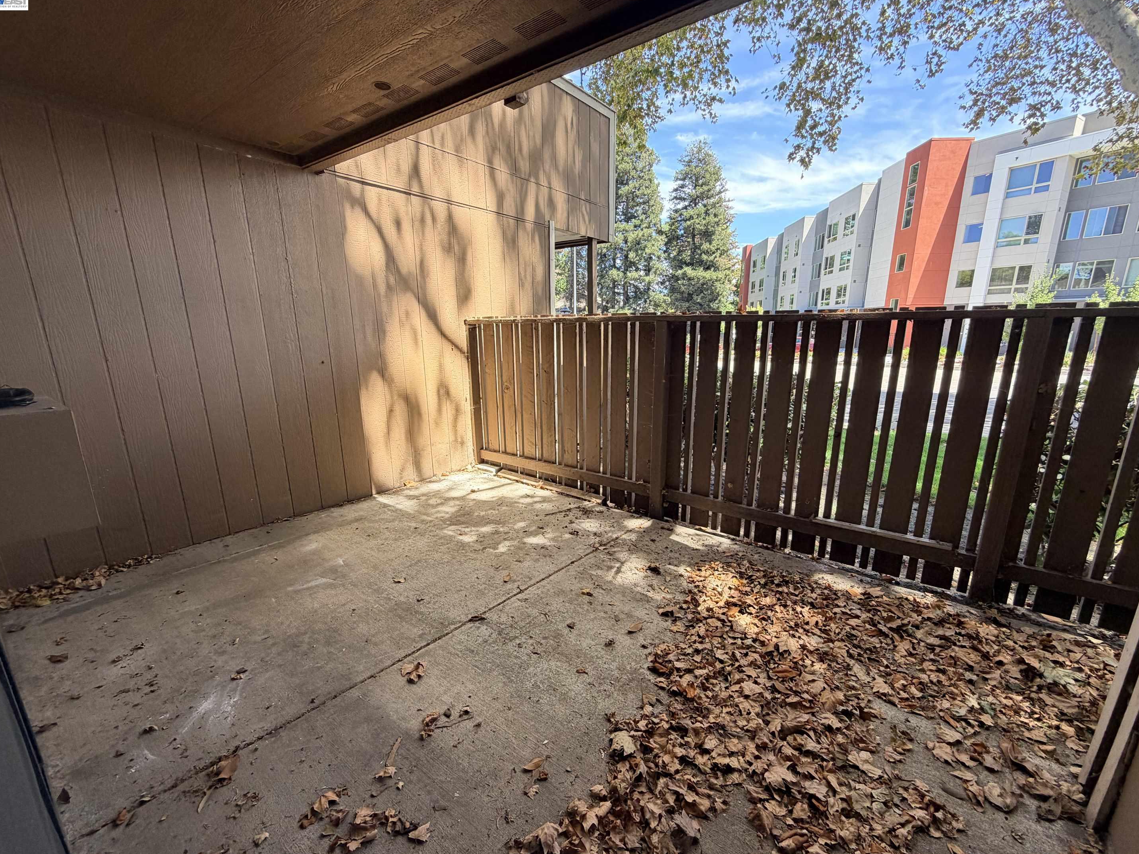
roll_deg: +0.8
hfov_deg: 98.2
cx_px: 585
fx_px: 494
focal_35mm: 15
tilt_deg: -14.5
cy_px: 452
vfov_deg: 81.7
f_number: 2.2
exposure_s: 1/131
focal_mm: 2.22
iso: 50
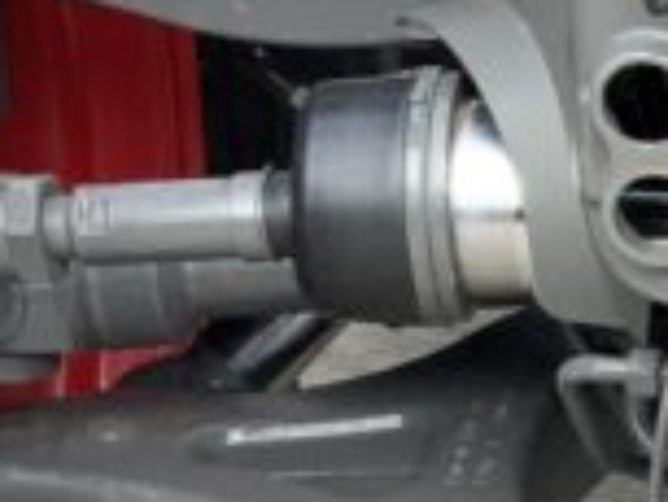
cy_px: 550
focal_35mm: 194
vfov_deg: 7.6
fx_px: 3747
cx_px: 1240
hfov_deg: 9.6
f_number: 1.8
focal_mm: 3
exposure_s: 1/324
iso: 16
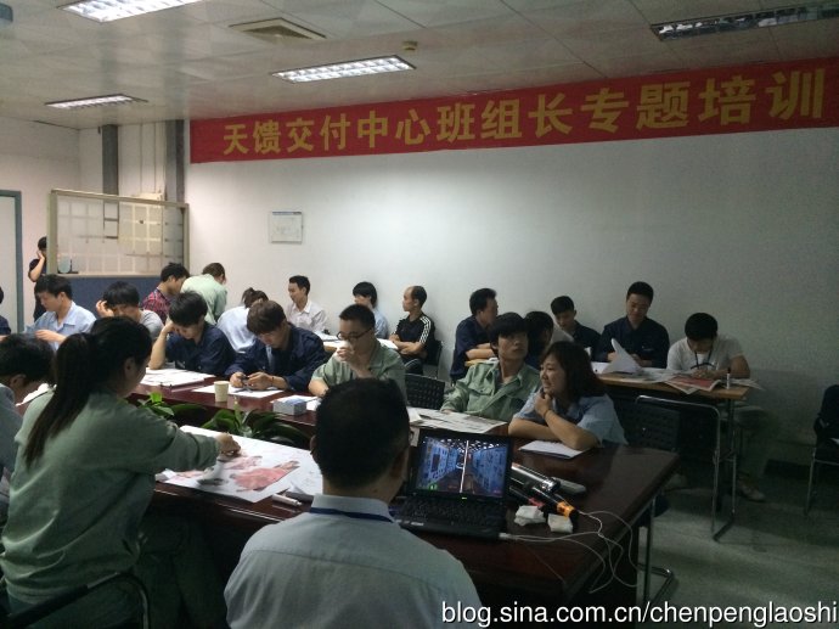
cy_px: 314
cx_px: 420
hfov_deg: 60.0
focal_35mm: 30
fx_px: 727
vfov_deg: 46.8
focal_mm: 4.12
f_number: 2.2
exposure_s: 1/33
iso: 320
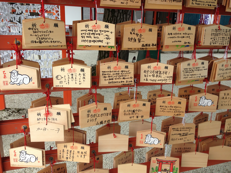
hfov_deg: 52.6
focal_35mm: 35
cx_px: 116
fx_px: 234
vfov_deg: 40.7
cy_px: 86
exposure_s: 1/184
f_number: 2.4
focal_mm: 4.28
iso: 50
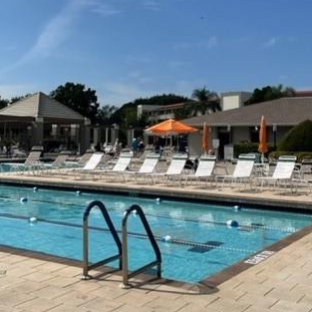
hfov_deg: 36.0
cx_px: 145
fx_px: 479
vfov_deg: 35.7
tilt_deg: +5.4
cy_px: 107
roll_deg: -0.1
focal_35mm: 47
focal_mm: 4.2
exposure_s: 1/7299
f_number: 1.6
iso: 32
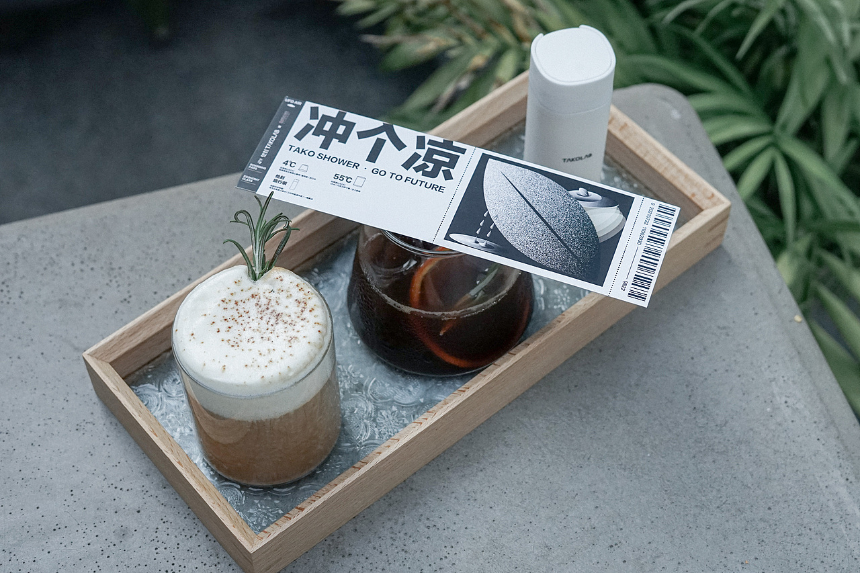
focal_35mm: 50
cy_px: 286
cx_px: 430
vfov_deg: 27.0
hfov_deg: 39.6
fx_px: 1194
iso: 1600
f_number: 4.5
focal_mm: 50
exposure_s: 1/4000
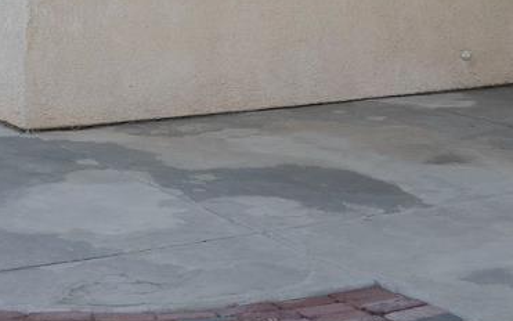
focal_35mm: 99
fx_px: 1384
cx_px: 259
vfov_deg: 12.2
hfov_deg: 21.0
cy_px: -255
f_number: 4
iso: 160
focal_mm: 16
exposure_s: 1/60
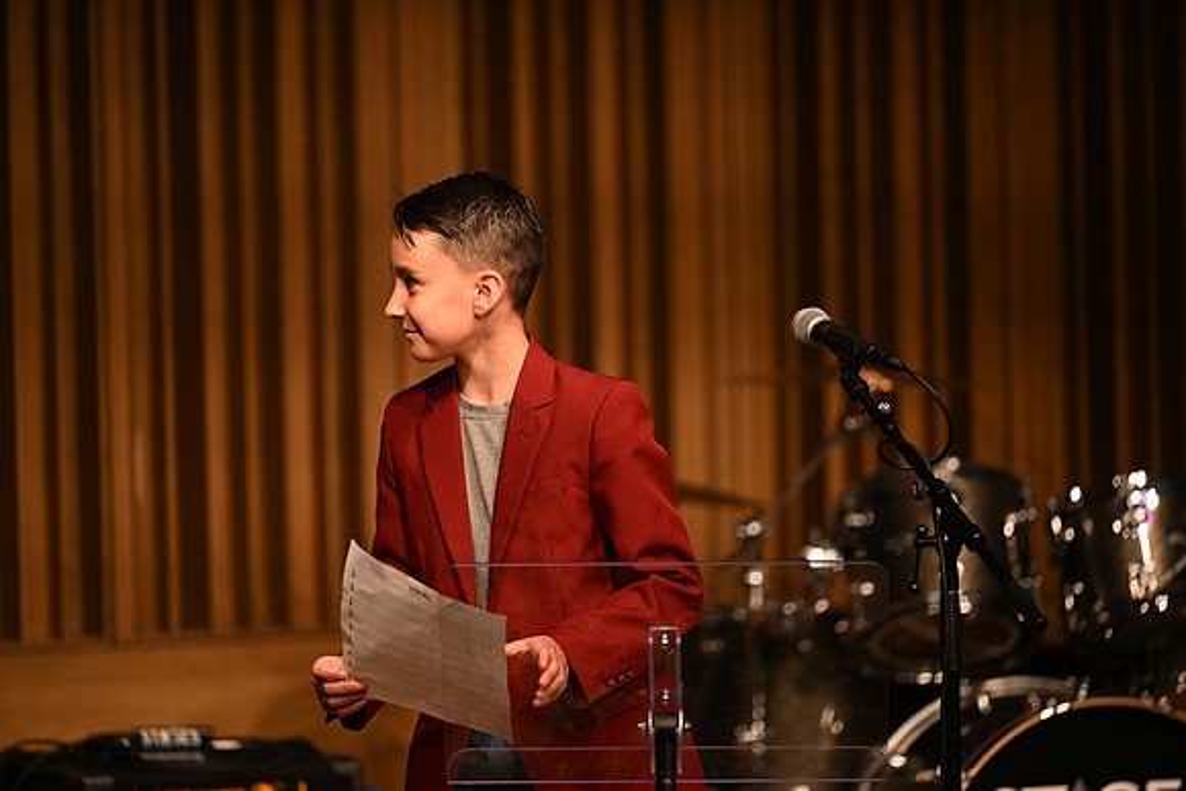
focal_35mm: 190
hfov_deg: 10.8
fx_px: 6261
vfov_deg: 7.2
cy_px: 396
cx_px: 593
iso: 1600
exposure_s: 1/400
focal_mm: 190
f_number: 2.8
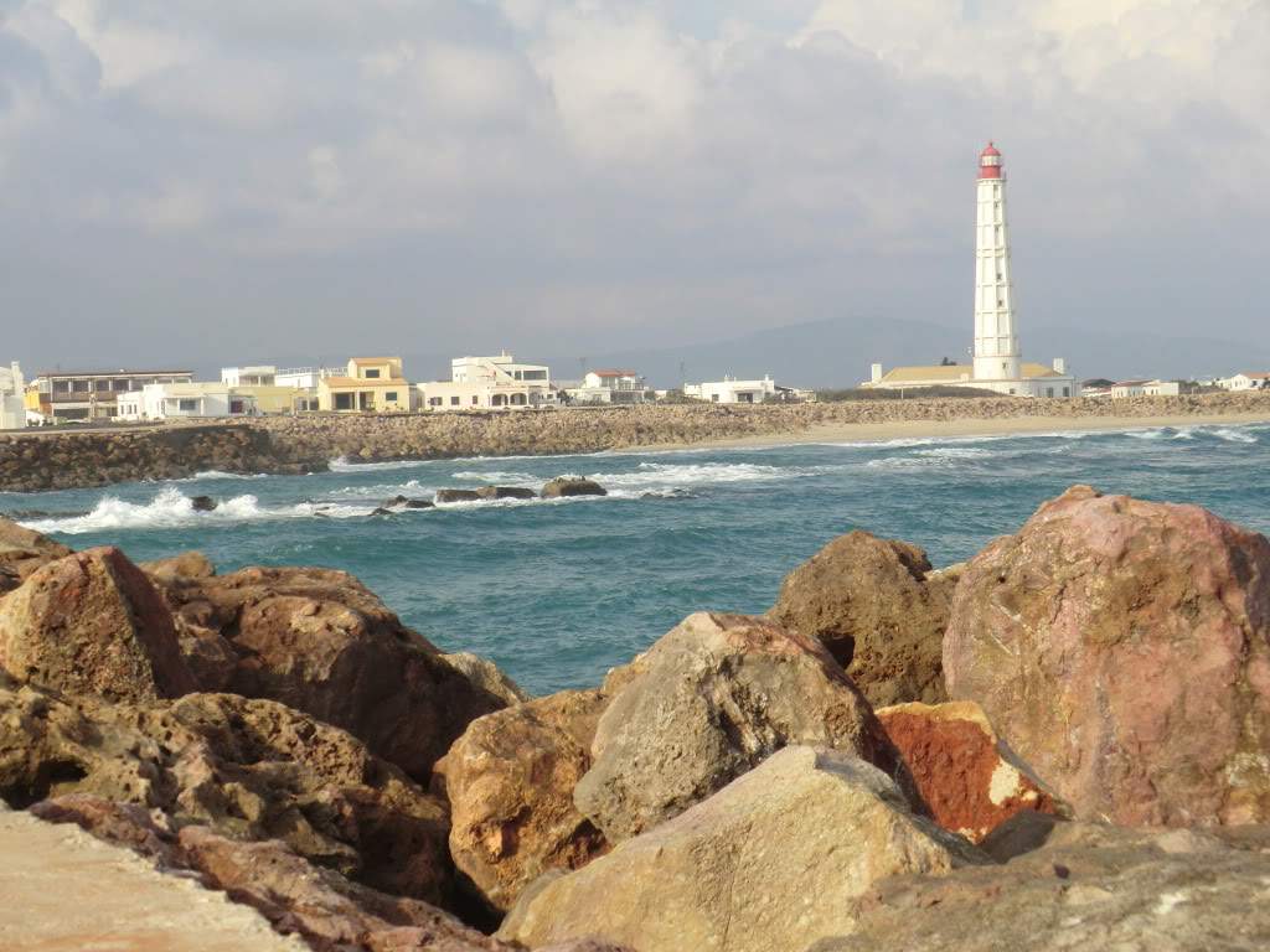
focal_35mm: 89
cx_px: 635
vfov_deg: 16.6
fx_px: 3265
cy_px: 476
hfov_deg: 22.0
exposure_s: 1/1000
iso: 125
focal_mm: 16
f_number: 4.8
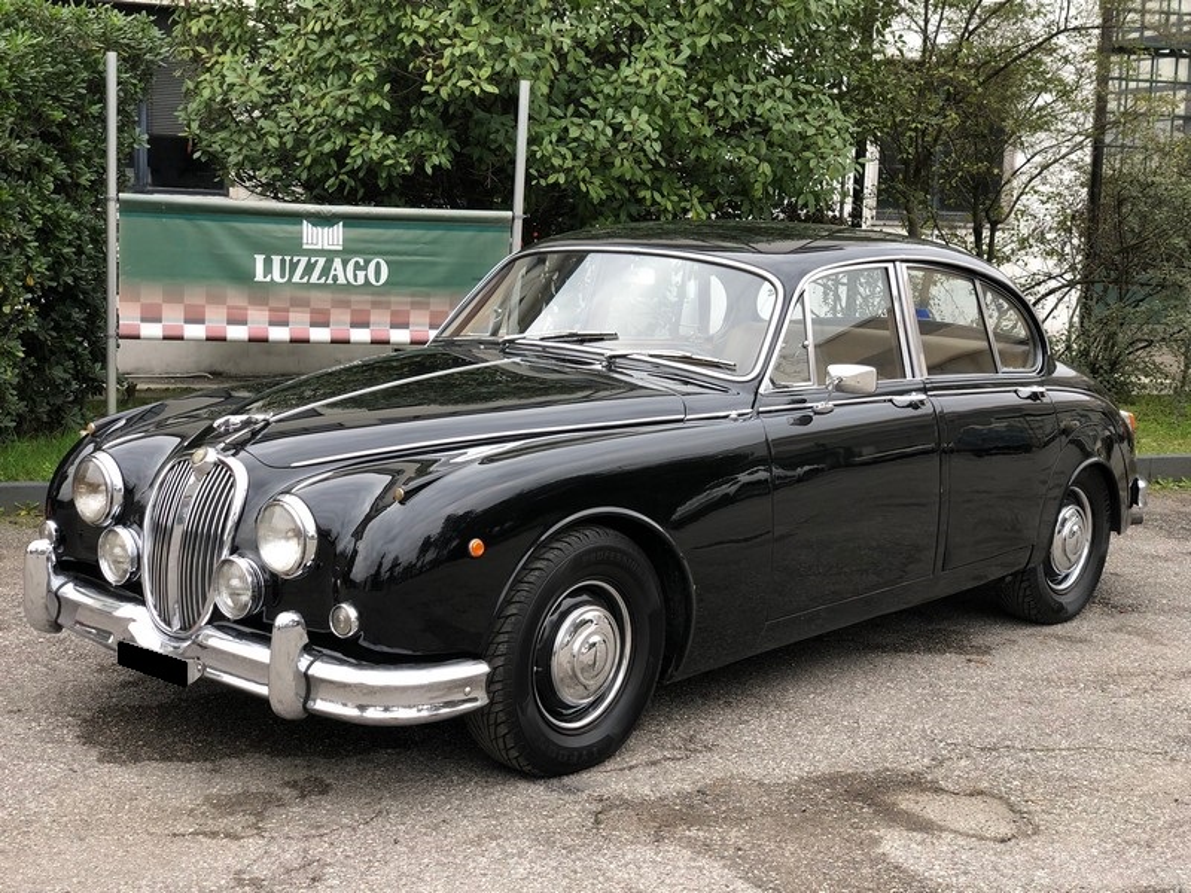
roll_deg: -1.3
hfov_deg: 36.8
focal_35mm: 52
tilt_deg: -7.6
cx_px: 596
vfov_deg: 28.0
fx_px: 1789
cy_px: 446
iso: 25
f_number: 2.4
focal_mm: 6
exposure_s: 1/120
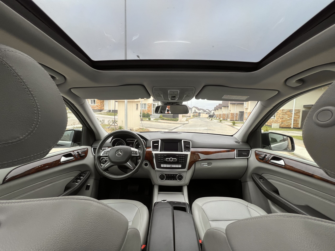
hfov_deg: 106.2
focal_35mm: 13
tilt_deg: -5.6
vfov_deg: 89.9
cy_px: 126
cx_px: 168
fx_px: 126
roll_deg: -1.0
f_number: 1.8
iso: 32
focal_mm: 1.57
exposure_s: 1/582
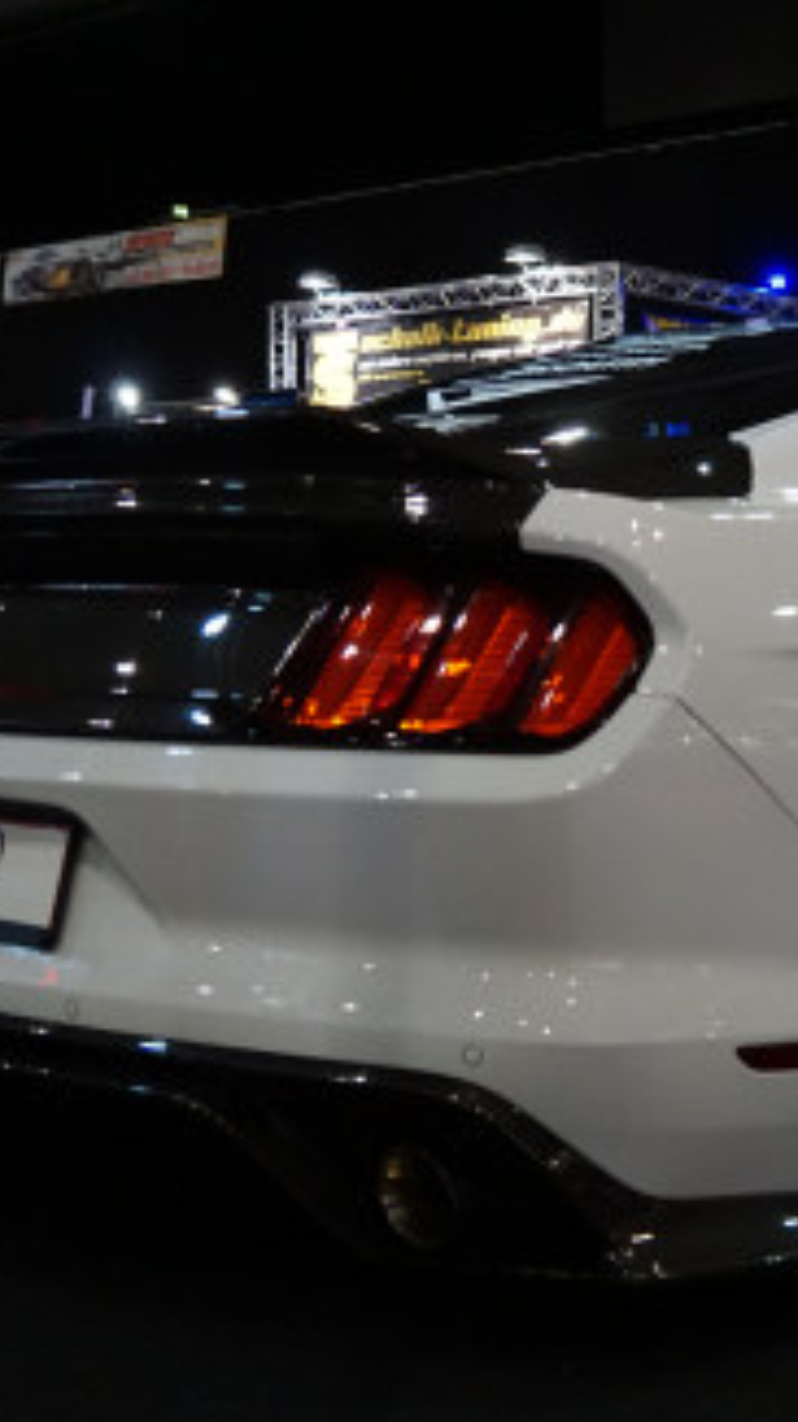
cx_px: 676
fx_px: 1997
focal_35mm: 53
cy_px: 713
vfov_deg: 39.2
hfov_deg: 22.2
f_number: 3.2
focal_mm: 22
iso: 2500
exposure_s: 1/125
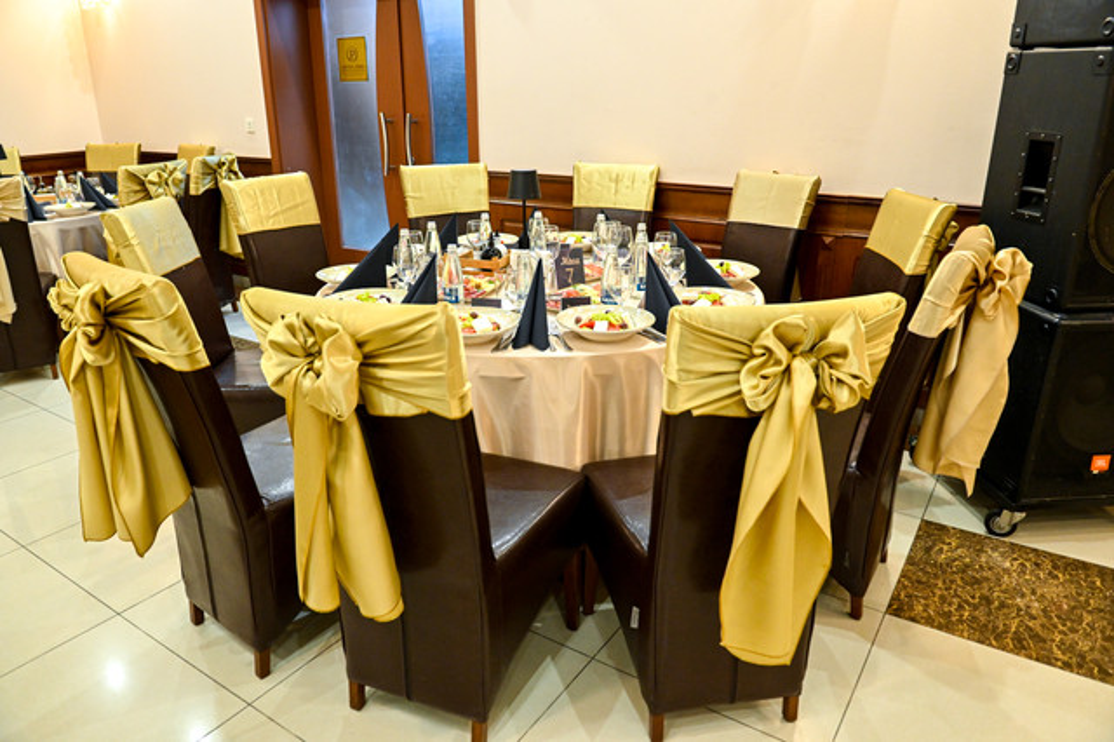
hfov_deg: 73.8
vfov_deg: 53.1
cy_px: 371
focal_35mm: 24
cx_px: 557
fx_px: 742
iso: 2500
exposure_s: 1/80
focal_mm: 24
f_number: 5.6
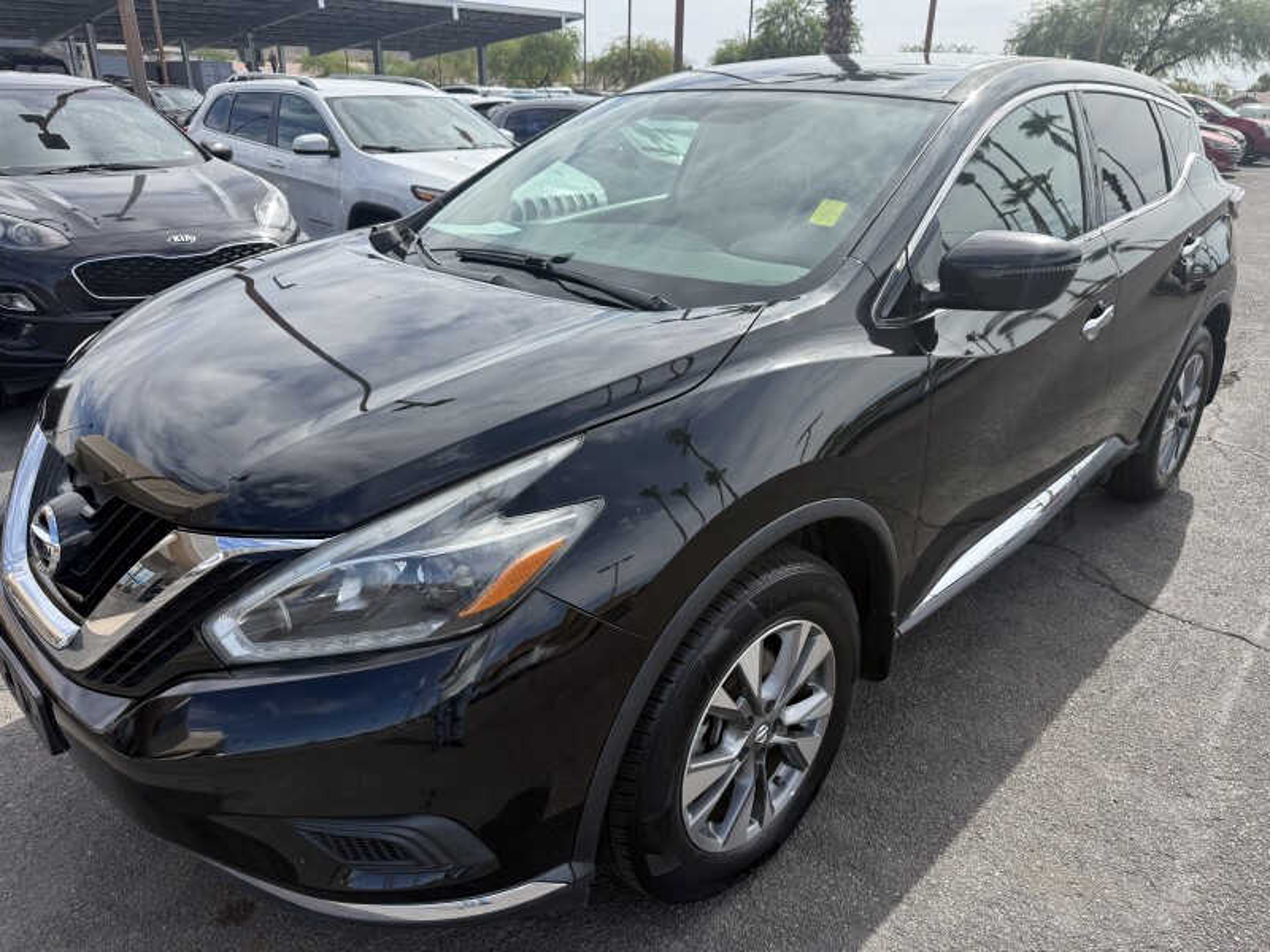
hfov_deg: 71.6
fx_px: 881
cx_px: 635
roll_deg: -0.8
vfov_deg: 56.8
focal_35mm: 24
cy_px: 476
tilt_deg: -23.1
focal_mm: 6.76
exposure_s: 1/2110
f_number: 1.78
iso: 80
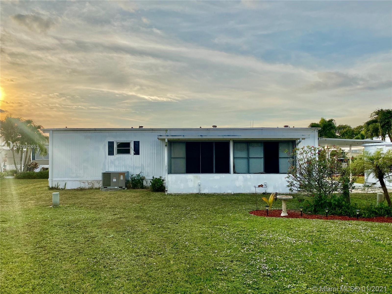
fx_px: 294
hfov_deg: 67.3
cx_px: 196
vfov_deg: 53.1
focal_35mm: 26
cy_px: 147
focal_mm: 4.25
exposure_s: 1/3215
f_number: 1.8
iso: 32
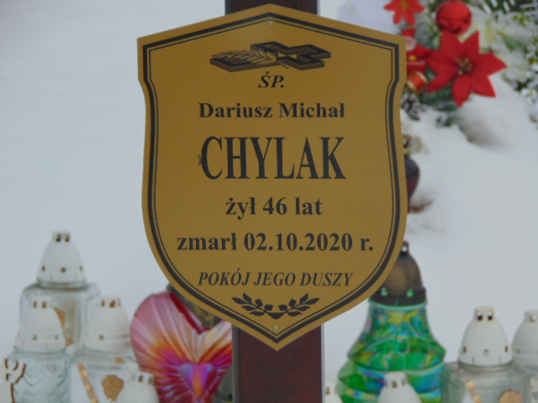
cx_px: 269
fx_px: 3885
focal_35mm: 250
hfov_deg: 7.9
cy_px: 202
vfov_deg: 5.9
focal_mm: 44.9
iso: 80
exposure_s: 1/500
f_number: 4.1
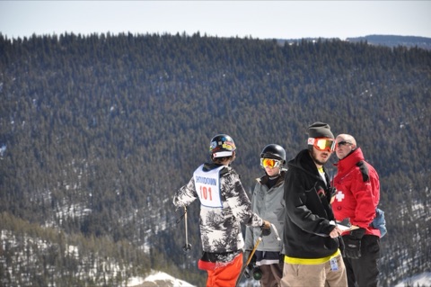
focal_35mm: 158
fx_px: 1884
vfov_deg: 8.7
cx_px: 216
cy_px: 144
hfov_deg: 13.1
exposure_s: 1/640
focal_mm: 105
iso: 200
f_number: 6.3
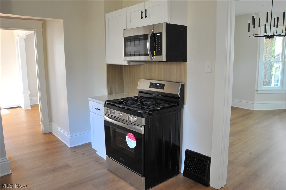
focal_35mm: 28
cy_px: 95
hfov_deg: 65.5
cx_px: 143
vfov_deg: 46.3
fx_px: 222
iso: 1250
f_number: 22
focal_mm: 28
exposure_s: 1/3
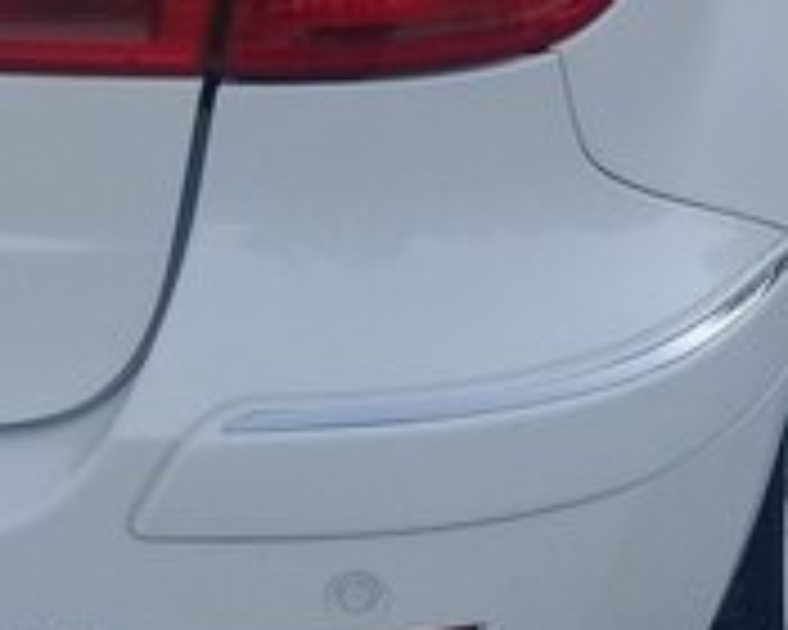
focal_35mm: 86
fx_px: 2006
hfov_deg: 22.2
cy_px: -144
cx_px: 513
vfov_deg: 17.0
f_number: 2.2
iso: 50
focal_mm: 3.3
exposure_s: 1/370
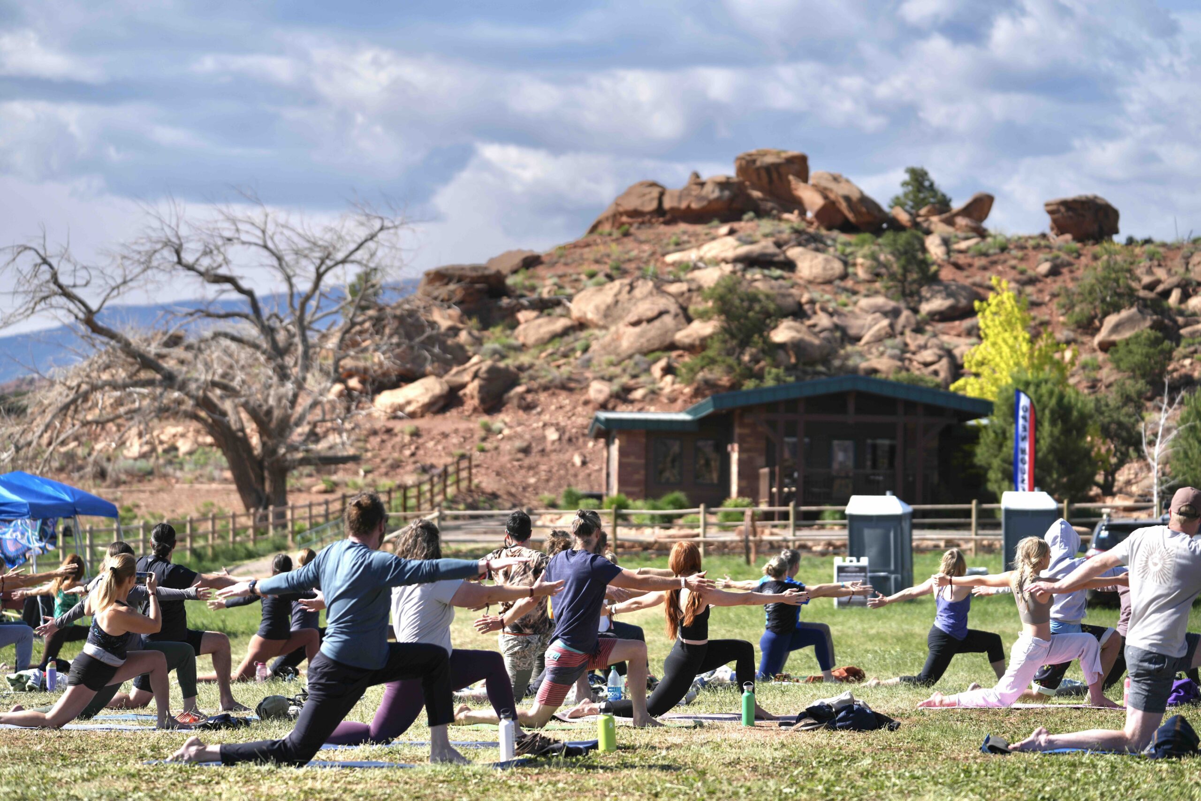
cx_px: 600
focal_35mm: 112
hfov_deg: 18.3
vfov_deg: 12.2
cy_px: 400
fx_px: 3736
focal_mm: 112
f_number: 3.2
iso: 100
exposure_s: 1/2000
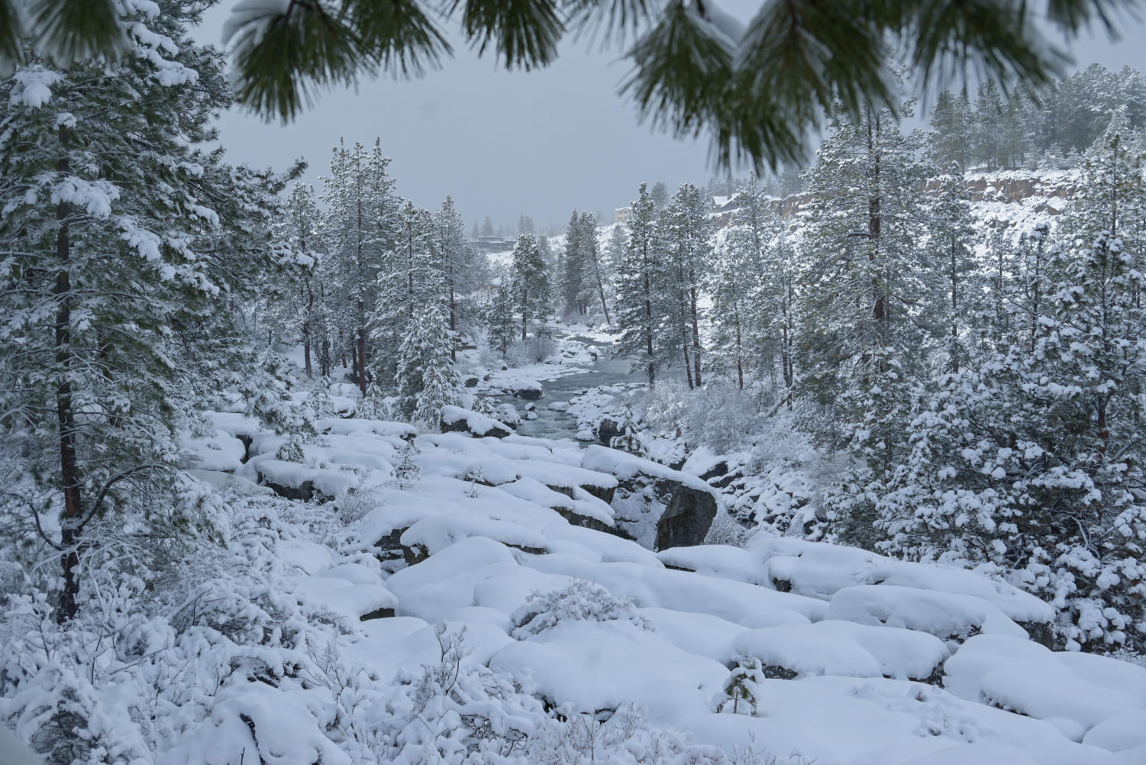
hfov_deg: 42.7
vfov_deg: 29.3
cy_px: 382
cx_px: 573
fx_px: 1465
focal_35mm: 46
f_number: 5.3
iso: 320
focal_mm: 46
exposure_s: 1/1600
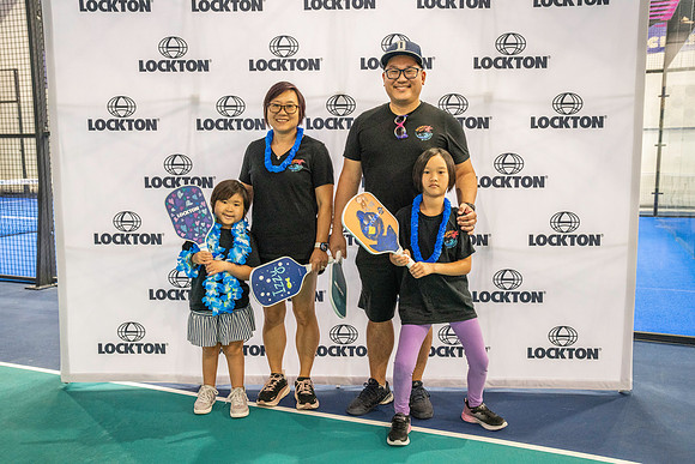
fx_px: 623
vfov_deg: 40.8
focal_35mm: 32
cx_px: 348
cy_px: 232
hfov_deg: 58.3
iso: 5000
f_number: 5.6
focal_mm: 32
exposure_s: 1/160
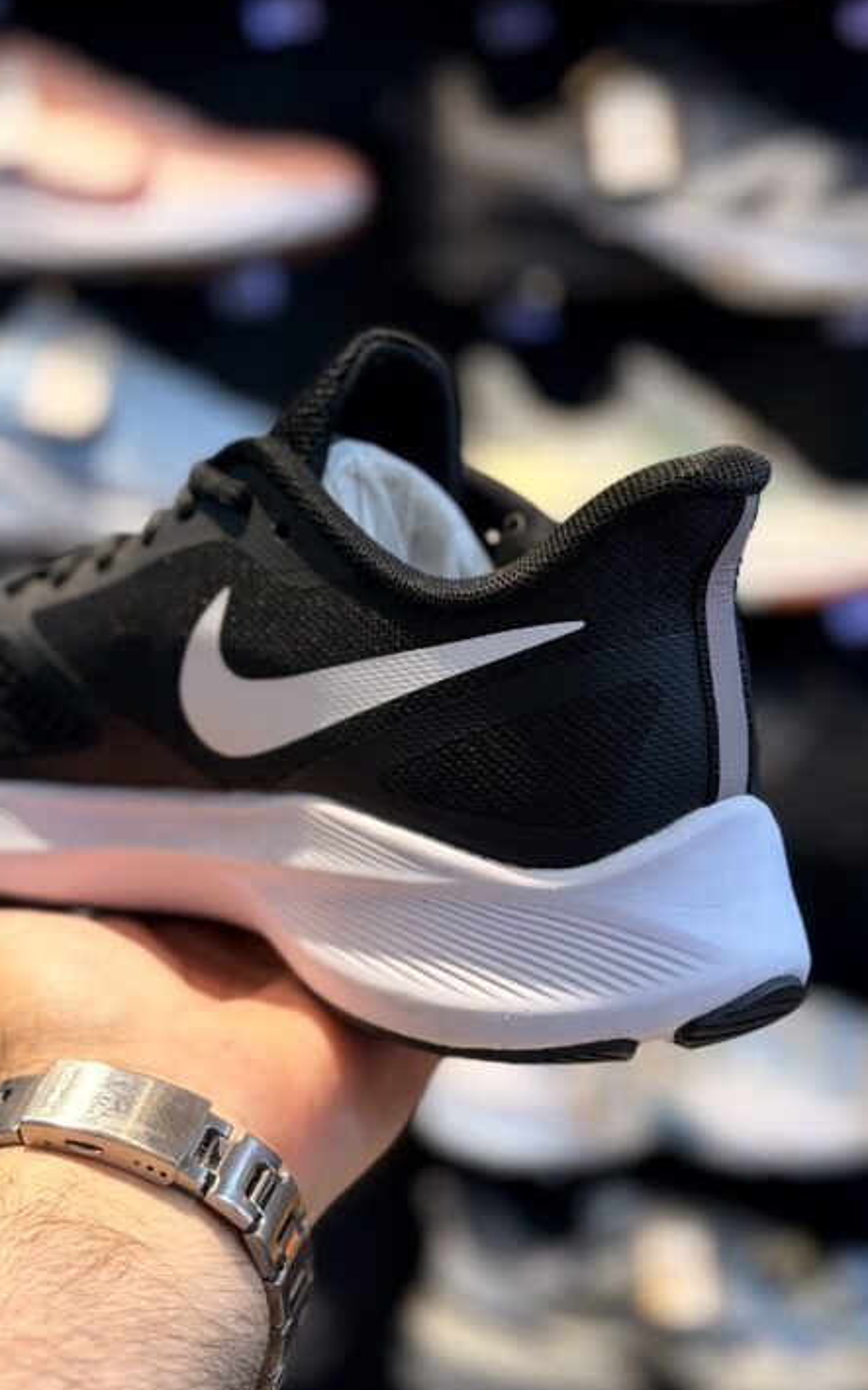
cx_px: 278
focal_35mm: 67
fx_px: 2536
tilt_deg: -9.5
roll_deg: +0.5
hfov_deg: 19.3
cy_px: 766
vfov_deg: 30.6
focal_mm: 6.76
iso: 64
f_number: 1.78
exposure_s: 1/100
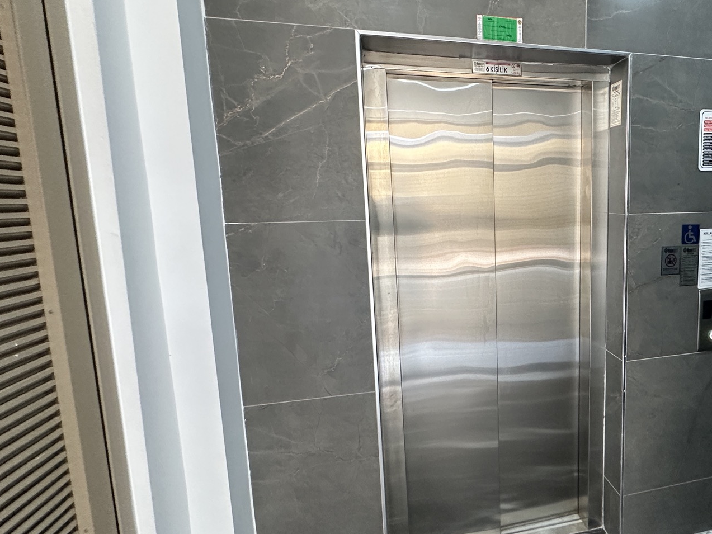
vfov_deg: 61.1
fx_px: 453
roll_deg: +1.0
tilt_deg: -7.2
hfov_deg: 72.1
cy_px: 260
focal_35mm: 22
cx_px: 518
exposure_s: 1/100
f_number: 2.2
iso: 320
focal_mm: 2.22
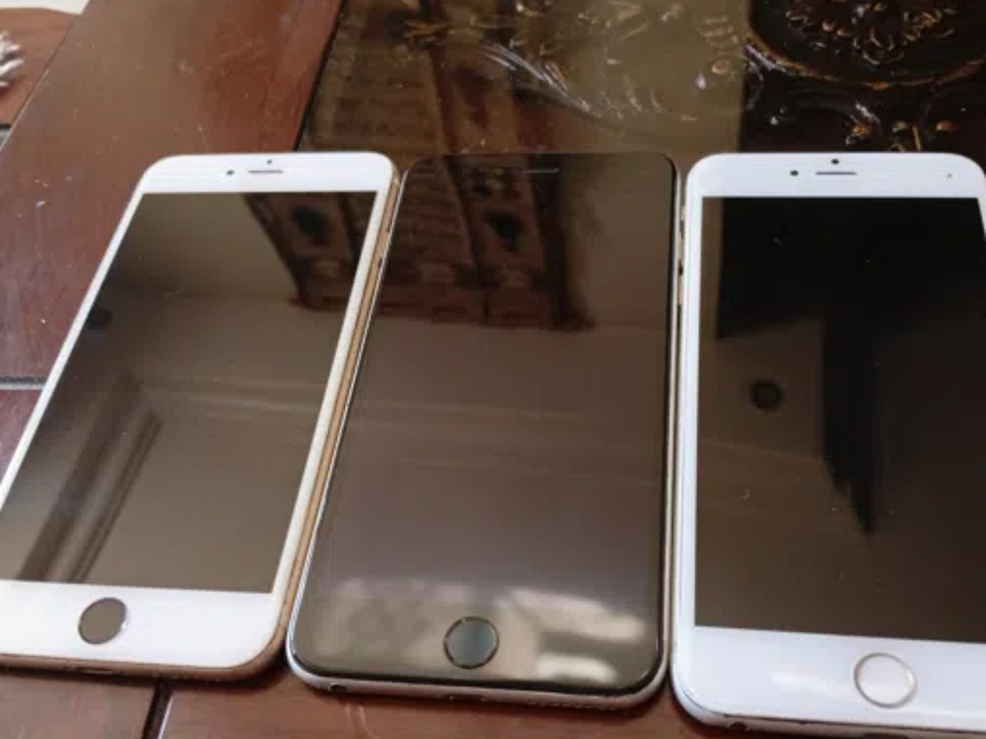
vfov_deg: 41.5
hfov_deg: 53.9
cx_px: 524
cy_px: 462
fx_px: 968
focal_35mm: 34
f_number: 1.8
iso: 589
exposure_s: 1/20
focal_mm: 3.98
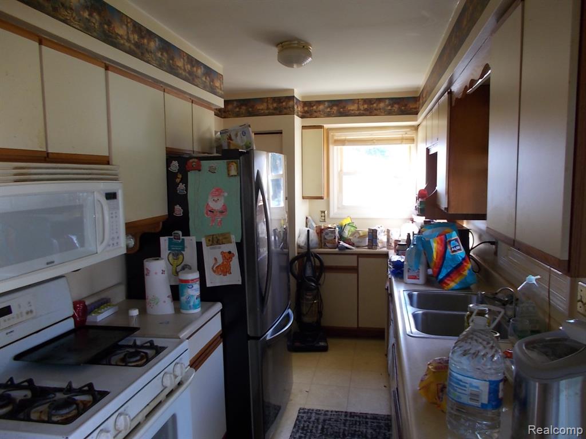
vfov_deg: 53.1
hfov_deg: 67.3
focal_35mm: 26
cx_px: 293
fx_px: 440
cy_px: 220
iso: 125
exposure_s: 1/25
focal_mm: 4.6
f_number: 3.2
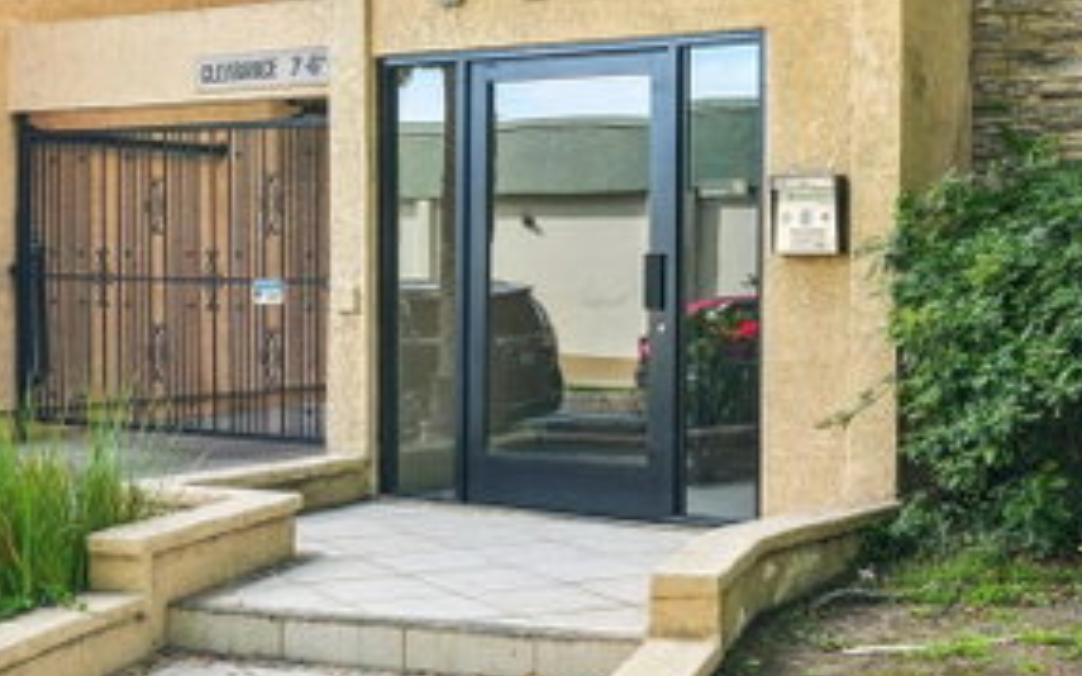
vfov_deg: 21.6
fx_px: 1769
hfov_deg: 33.6
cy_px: 273
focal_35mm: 60
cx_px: 334
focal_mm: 35
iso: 400
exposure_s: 1/40
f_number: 8
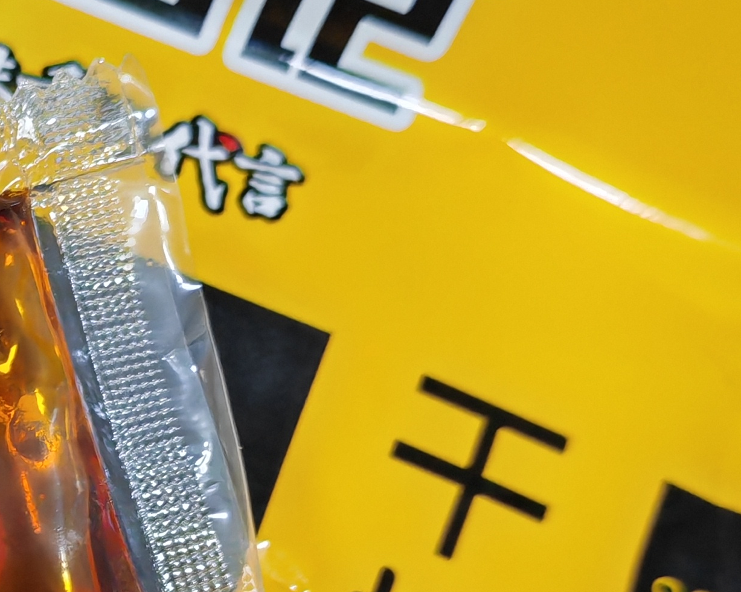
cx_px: -65
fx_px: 1929
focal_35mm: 88
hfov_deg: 20.7
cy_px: 488
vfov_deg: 17.3
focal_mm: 5.52
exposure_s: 1/50
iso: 640
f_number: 1.95
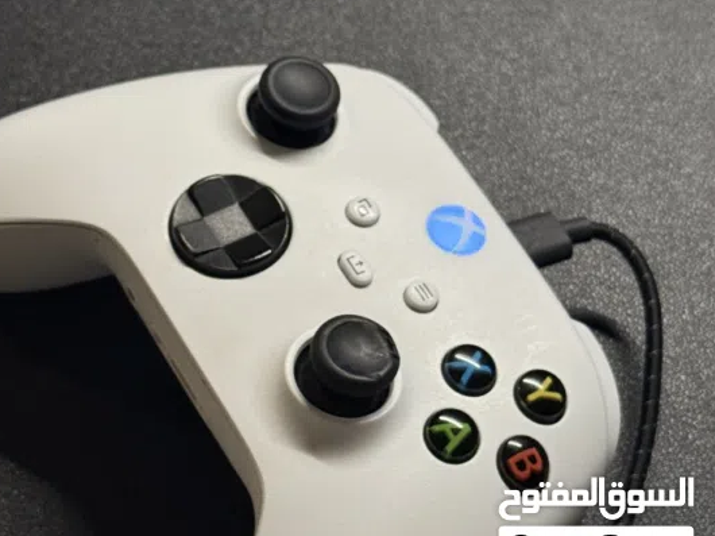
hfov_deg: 33.2
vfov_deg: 25.2
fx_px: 1197
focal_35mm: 58
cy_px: 282
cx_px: 295
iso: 200
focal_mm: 6.76
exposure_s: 1/50
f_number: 1.78
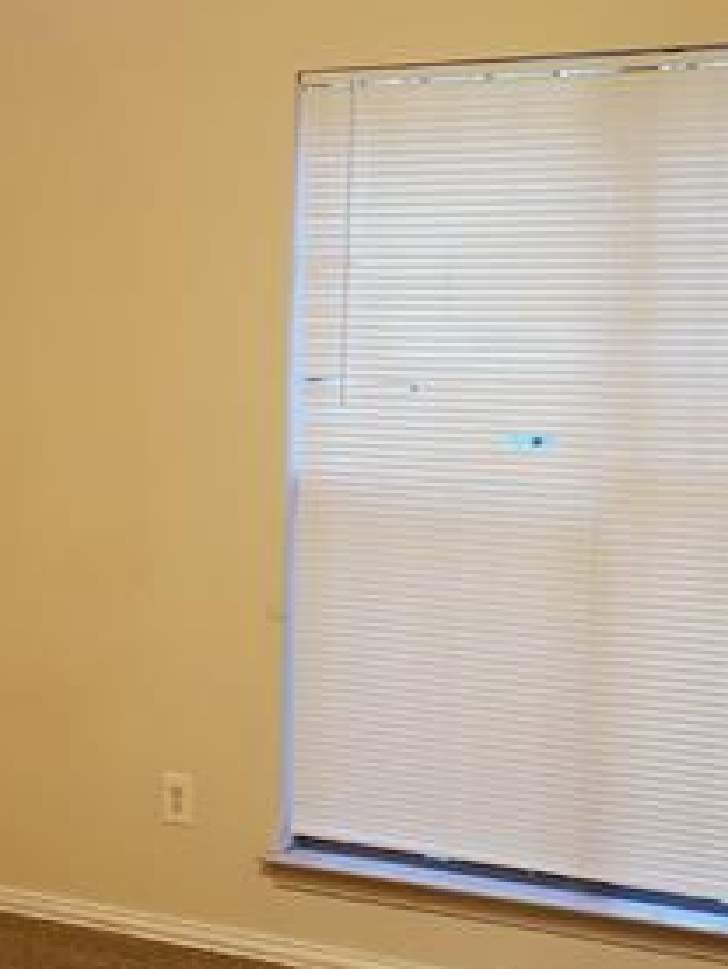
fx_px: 2017
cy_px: 714
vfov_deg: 26.7
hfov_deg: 20.2
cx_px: 126
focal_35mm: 72
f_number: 1.7
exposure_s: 1/17
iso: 250
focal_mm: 4.25
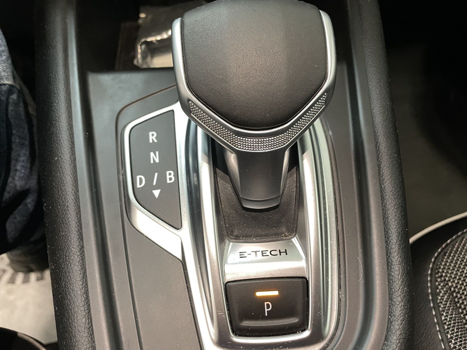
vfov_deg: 53.1
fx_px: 351
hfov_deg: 67.3
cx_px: 234
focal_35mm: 26
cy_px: 175
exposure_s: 1/33
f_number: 1.6
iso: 500
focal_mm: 4.2
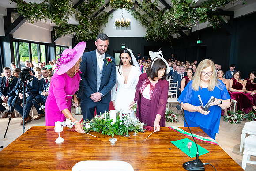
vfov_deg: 53.2
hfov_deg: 73.7
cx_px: 128
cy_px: 86
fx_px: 171
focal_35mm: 24
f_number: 3.5
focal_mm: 24
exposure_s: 1/160
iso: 640
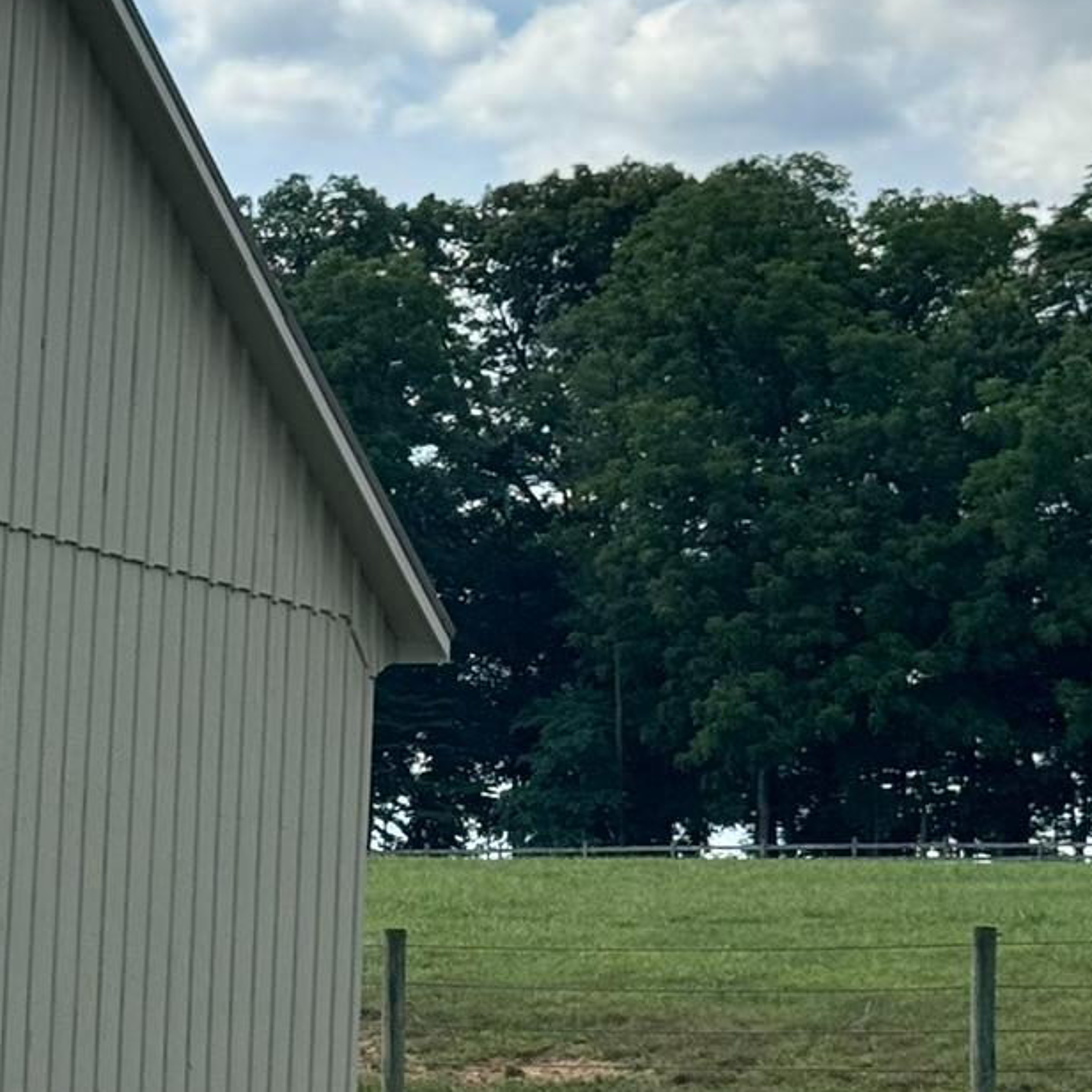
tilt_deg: +5.0
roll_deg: -3.4
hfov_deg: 11.7
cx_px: -668
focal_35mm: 141
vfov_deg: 12.4
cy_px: 661
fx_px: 5032
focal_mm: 6.76
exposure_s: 1/3817
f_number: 1.78
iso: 64
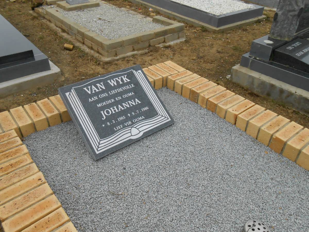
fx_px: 268
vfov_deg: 46.8
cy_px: 116
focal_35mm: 30
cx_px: 154
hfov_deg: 60.0
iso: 250
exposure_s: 1/250
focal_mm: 5.3
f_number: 3.8
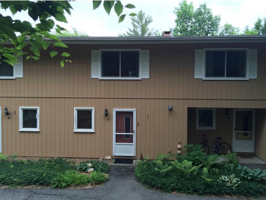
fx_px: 223
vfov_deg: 48.3
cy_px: 100
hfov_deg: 61.6
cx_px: 133
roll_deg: -0.8
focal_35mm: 29
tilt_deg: -1.5
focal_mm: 4.15
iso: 32
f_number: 2.2
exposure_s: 1/127
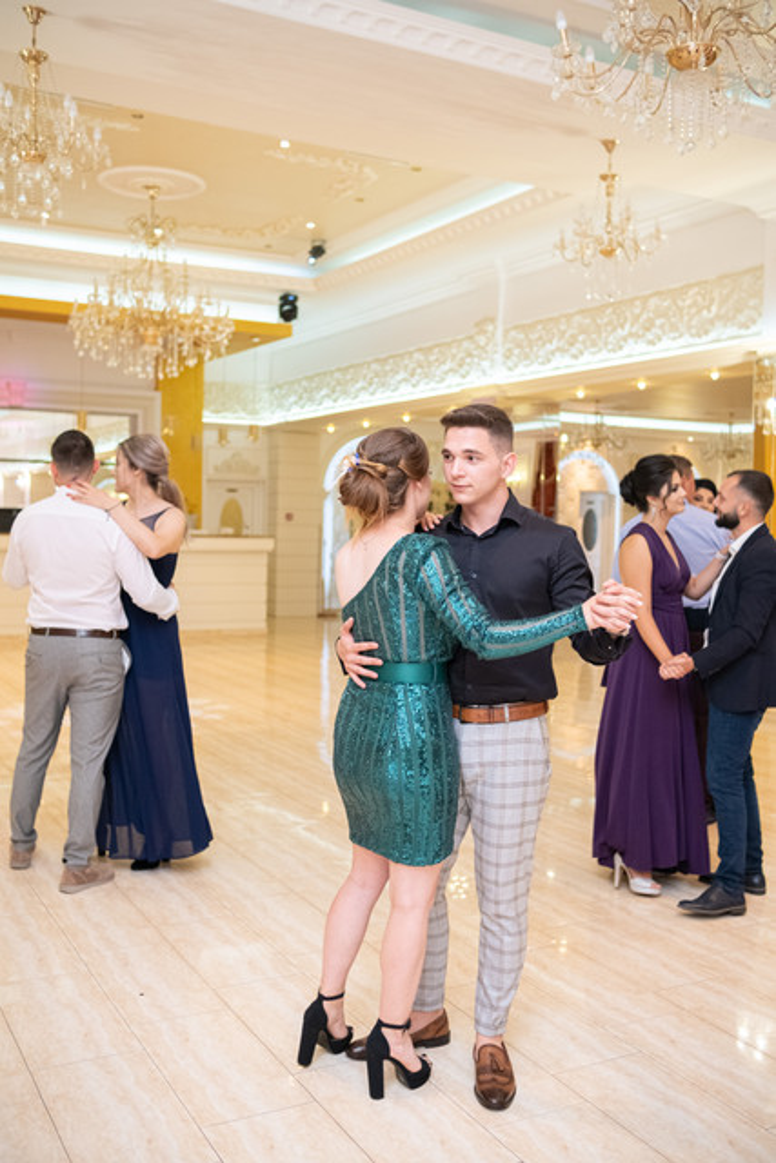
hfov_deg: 37.9
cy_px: 582
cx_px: 388
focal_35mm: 35
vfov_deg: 54.4
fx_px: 1131
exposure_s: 1/125
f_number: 2
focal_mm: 23
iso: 1600
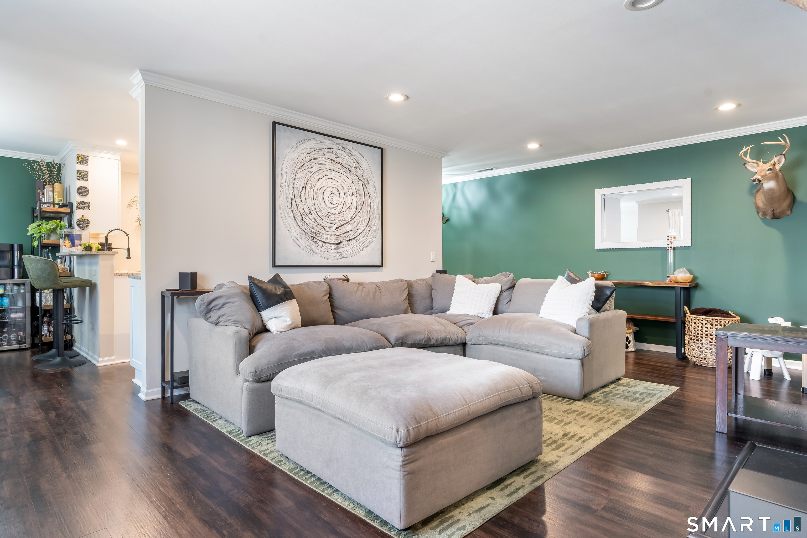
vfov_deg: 61.9
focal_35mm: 20
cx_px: 404
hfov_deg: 84.0
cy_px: 269
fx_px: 448
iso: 100
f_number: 7.1
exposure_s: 15
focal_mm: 20
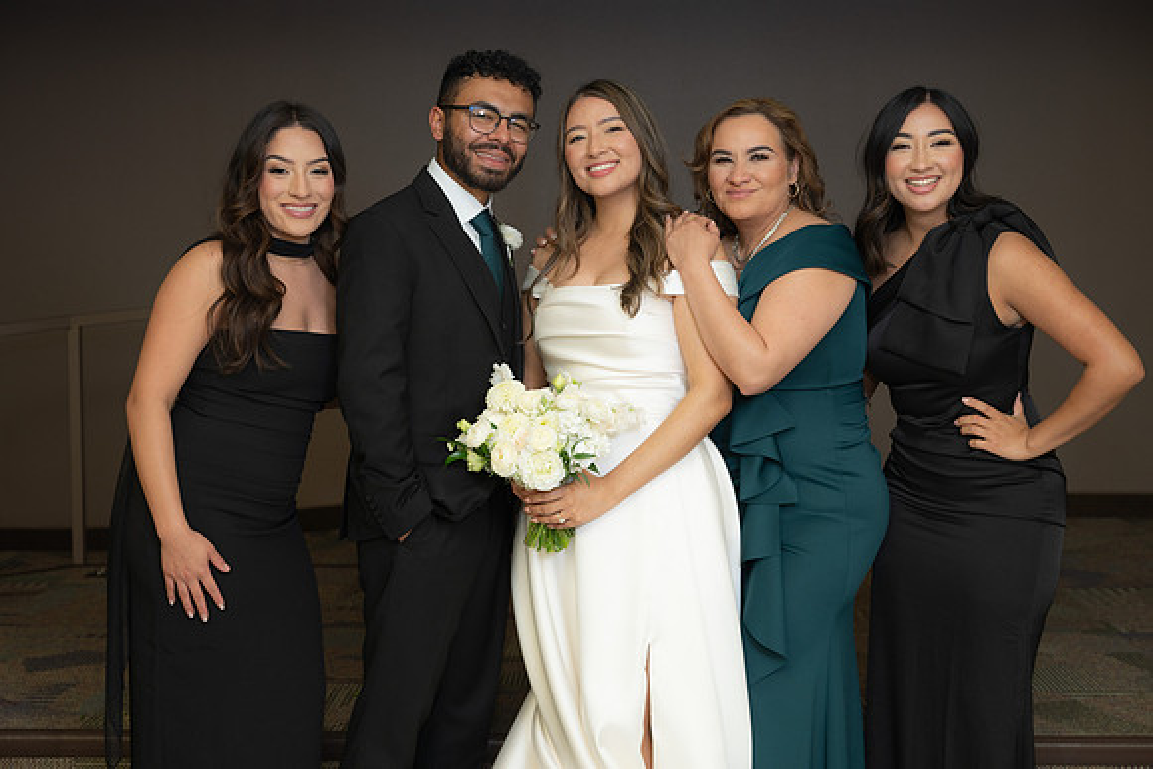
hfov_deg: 38.9
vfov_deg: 26.5
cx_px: 576
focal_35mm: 51
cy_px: 384
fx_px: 1634
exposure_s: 1/50
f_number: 4
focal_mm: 51
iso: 250
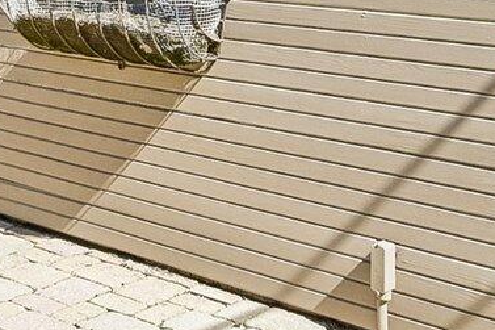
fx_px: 1044
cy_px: -74
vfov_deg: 17.1
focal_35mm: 76
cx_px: 5
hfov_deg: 25.4
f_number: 8
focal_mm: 14
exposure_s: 1/1000
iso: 500
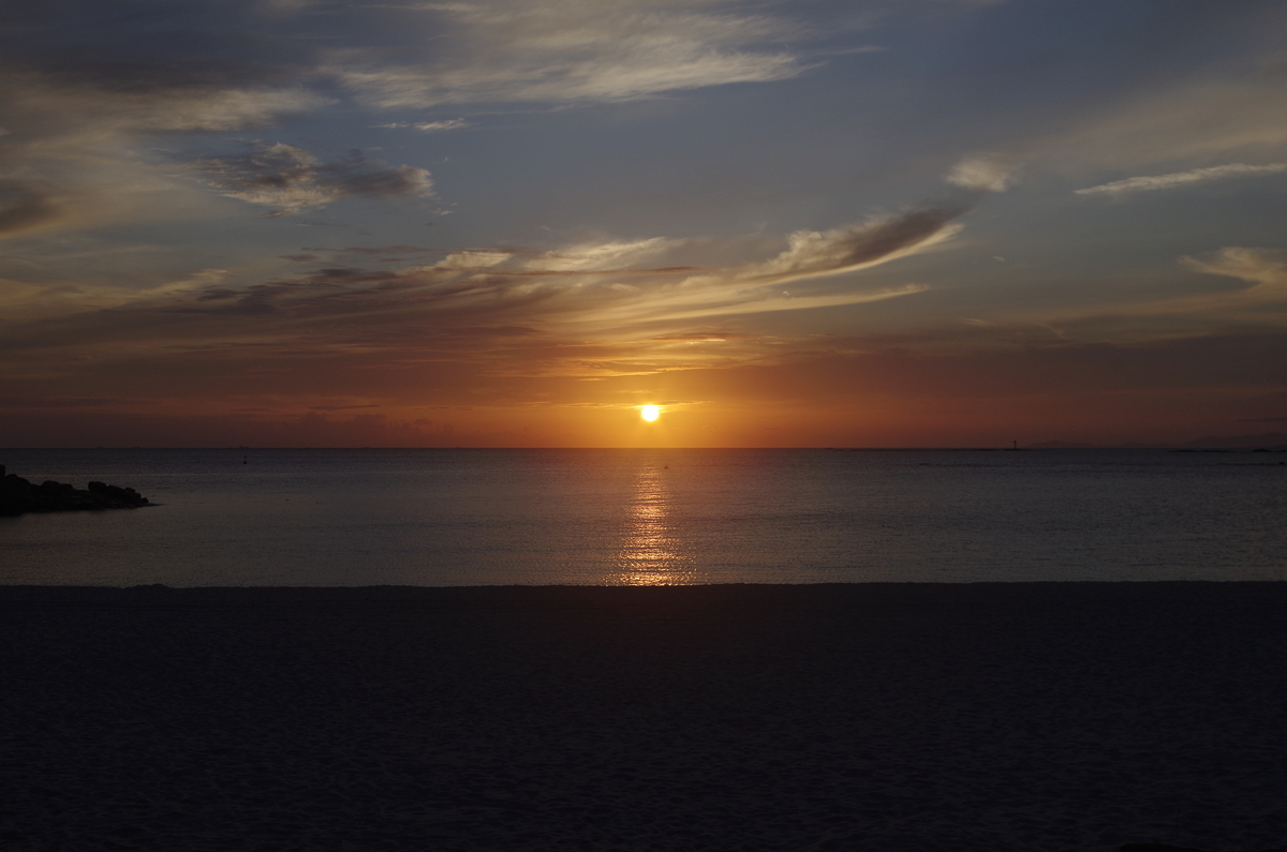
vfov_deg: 29.1
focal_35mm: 46
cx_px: 644
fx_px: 1641
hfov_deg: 42.8
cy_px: 426
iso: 200
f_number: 9
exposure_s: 1/500
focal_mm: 30.63
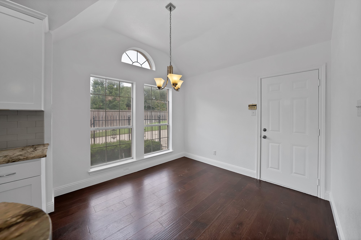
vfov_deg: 90.0
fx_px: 120
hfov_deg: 112.6
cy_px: 120
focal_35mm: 12
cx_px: 180
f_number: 2.8
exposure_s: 1/200
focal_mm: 12
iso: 640
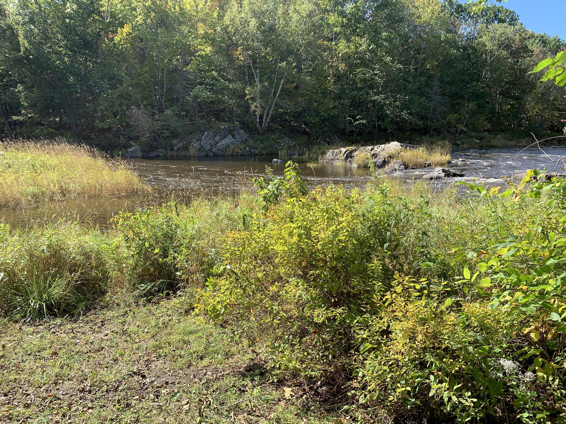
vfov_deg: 53.1
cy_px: 212
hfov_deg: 67.3
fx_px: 425
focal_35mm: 26
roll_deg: -1.2
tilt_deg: -12.4
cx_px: 283
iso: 25
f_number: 1.8
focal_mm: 4.25
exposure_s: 1/692
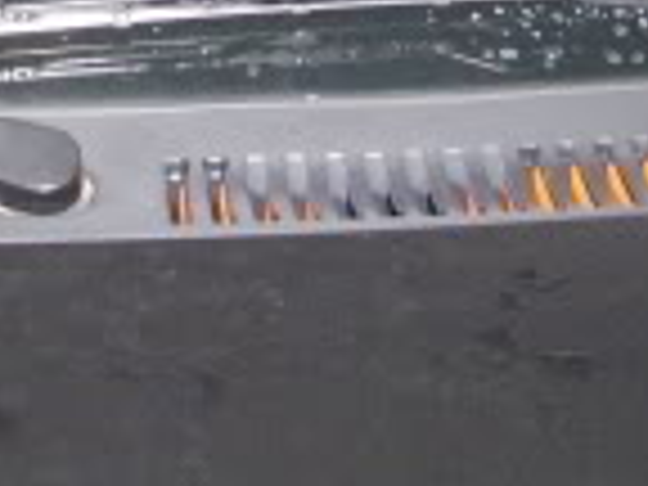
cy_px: -200
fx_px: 2396
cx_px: 153
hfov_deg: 15.3
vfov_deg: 11.2
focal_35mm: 128
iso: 800
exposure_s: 1/250
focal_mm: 6.3
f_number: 3.3
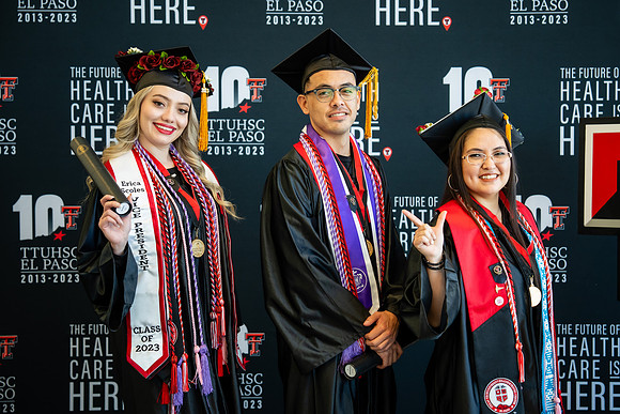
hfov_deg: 24.7
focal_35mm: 82
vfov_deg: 16.6
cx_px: 337
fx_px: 1415
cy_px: 217
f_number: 2.8
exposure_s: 1/125
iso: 500
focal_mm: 68
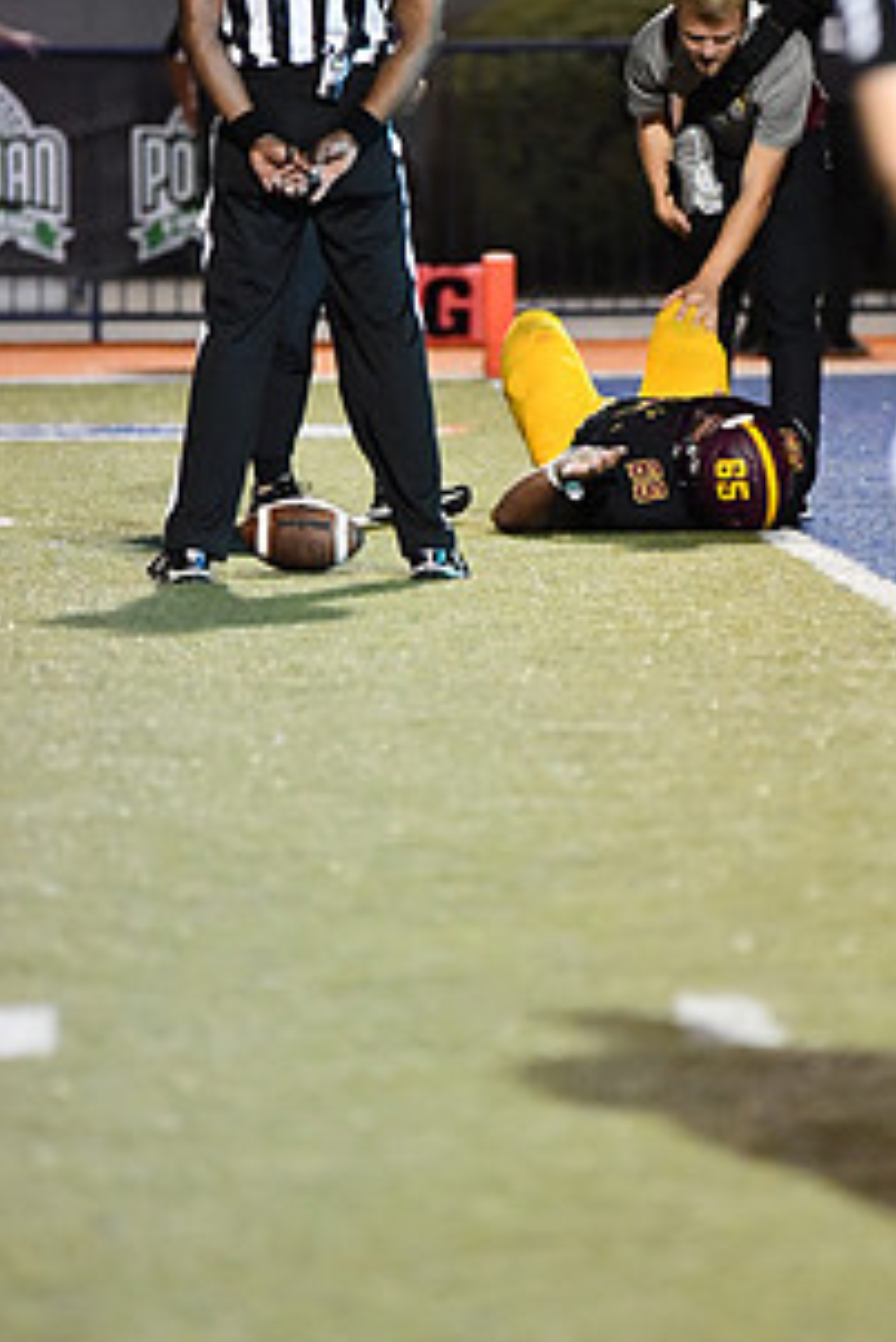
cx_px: 604
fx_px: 14356
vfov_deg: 5.4
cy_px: 539
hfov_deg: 3.6
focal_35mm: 385
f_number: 2.8
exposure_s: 1/1250
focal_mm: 200
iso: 6400
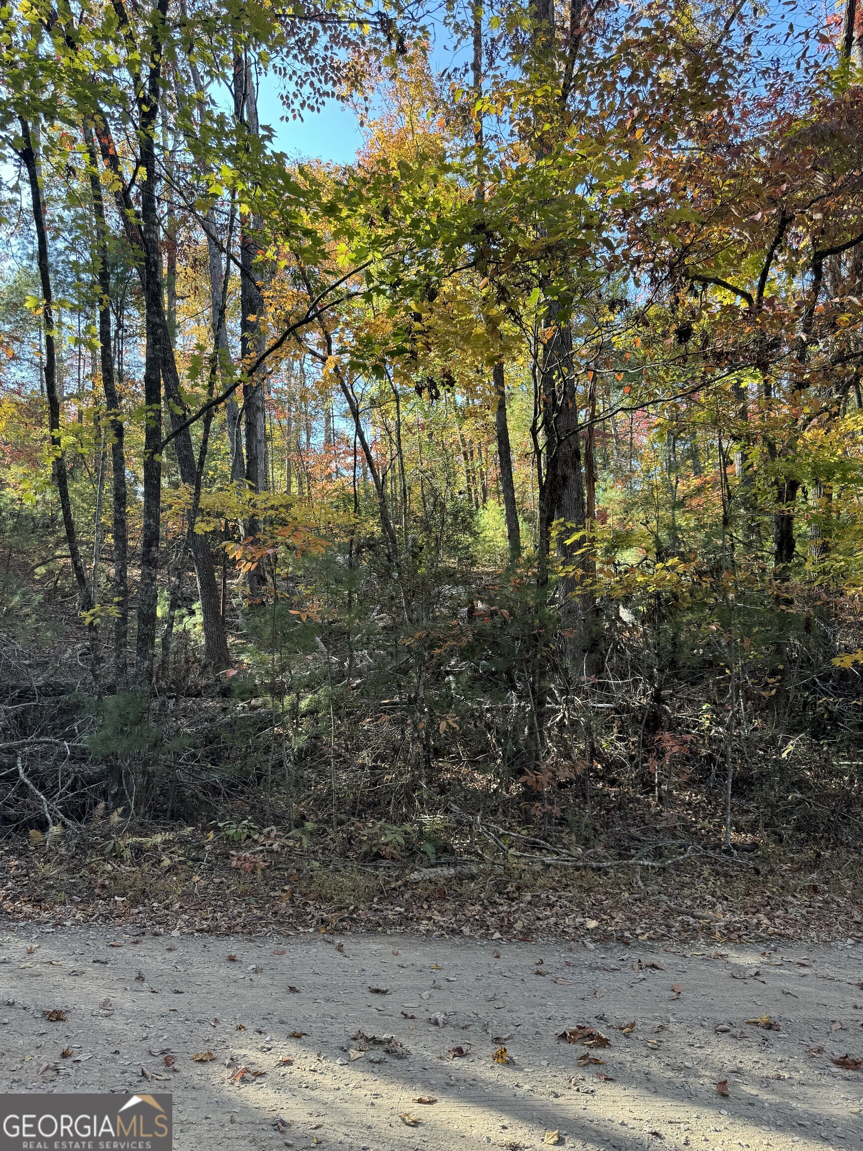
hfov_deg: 56.8
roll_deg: +4.1
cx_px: 432
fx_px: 798
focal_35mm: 24
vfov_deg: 71.6
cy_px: 576
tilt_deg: +5.0
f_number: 1.78
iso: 64
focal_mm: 6.76
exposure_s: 1/226
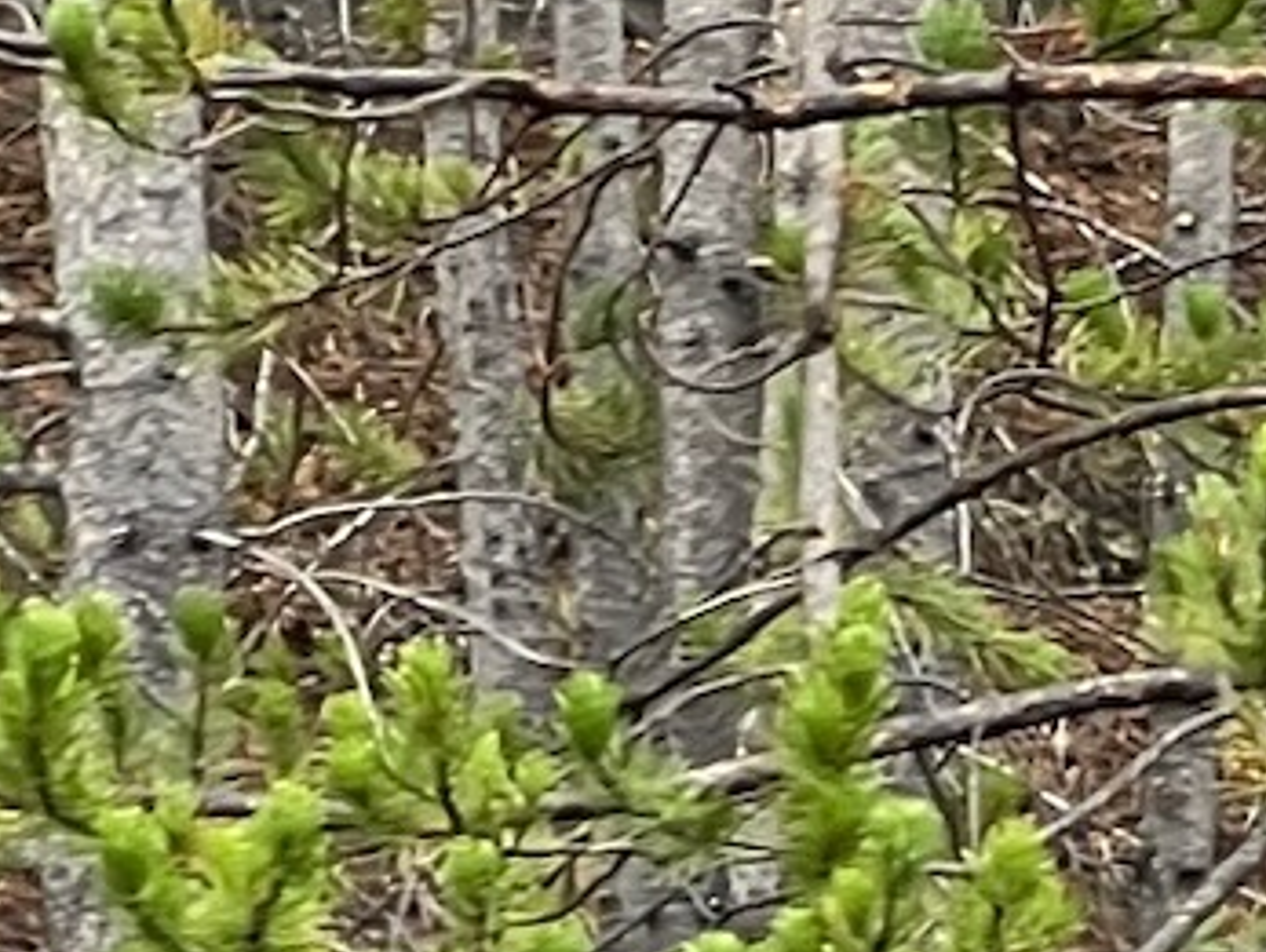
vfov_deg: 3.2
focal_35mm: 454
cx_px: 3608
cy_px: 2342
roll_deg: +4.0
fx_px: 16621
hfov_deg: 4.2
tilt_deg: -1.1
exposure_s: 1/99
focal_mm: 9
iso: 50
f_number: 2.8
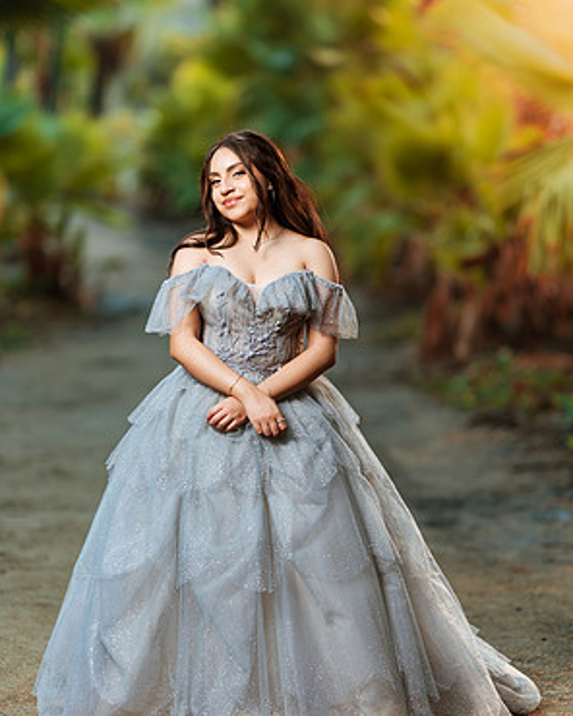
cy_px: 385
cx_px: 286
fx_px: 3265
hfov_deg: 10.0
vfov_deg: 12.5
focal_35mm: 154
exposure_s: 1/400
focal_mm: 135
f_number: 1.8
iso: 100
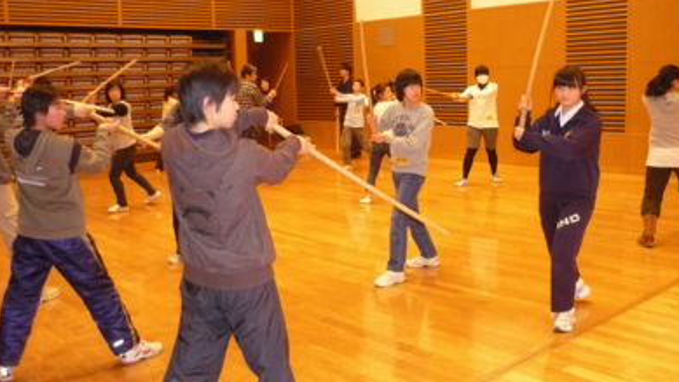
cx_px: 346
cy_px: 169
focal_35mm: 37
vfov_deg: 32.0
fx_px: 666
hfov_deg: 54.0
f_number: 2.8
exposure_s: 1/30
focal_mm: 5.5
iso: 640
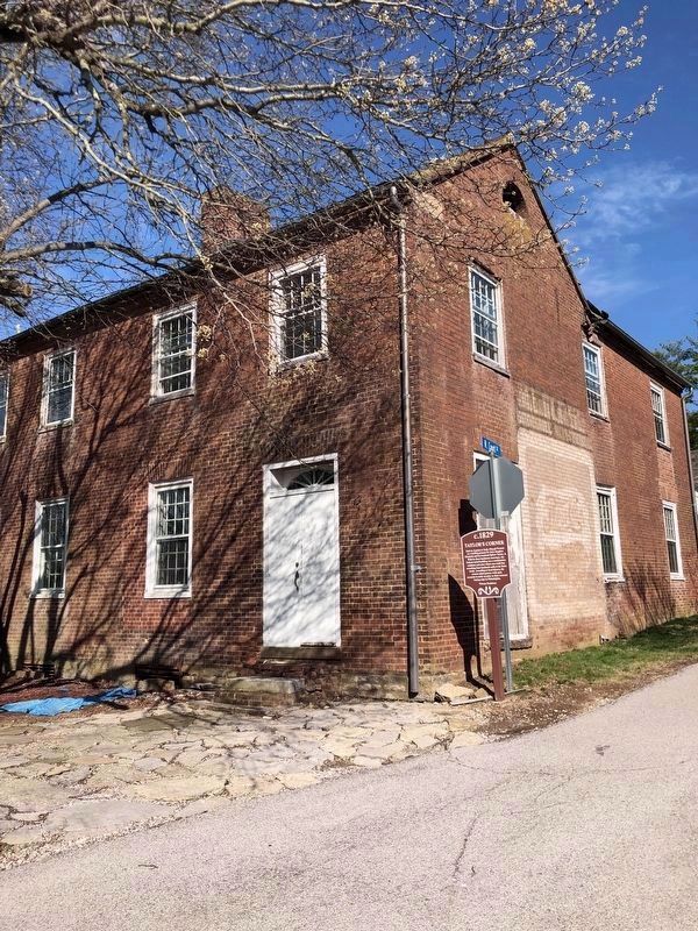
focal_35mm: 28
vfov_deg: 63.4
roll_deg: +1.9
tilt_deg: +9.8
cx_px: 349
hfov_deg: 49.7
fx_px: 753
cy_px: 466
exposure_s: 1/2114
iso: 20
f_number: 1.8
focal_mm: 4
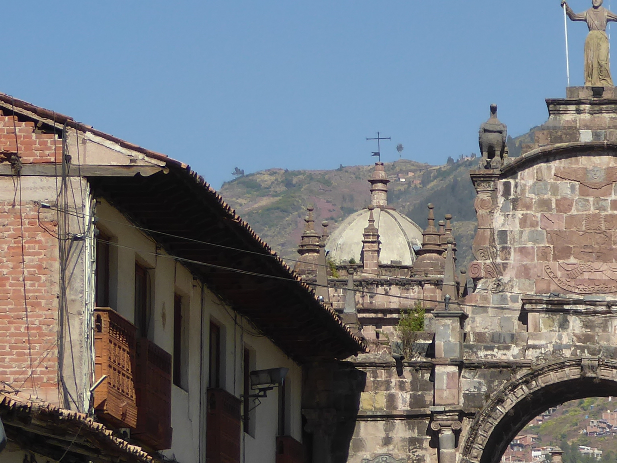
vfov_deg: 5.9
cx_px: 621
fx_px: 4510
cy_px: 392
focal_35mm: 253
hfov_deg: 7.8
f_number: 4.9
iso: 80
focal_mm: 16.1
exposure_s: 1/400
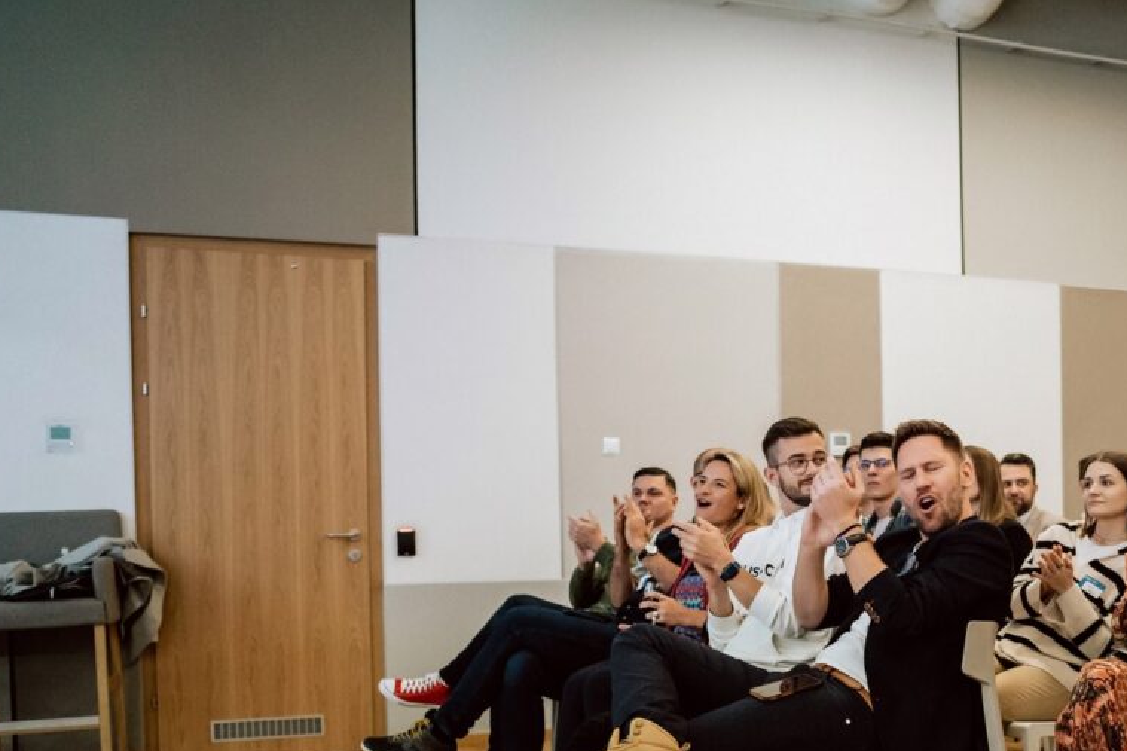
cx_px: 803
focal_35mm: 38
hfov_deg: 49.3
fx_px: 1189
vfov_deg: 34.1
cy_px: 592
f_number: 1.8
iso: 2500
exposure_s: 1/200
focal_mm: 24
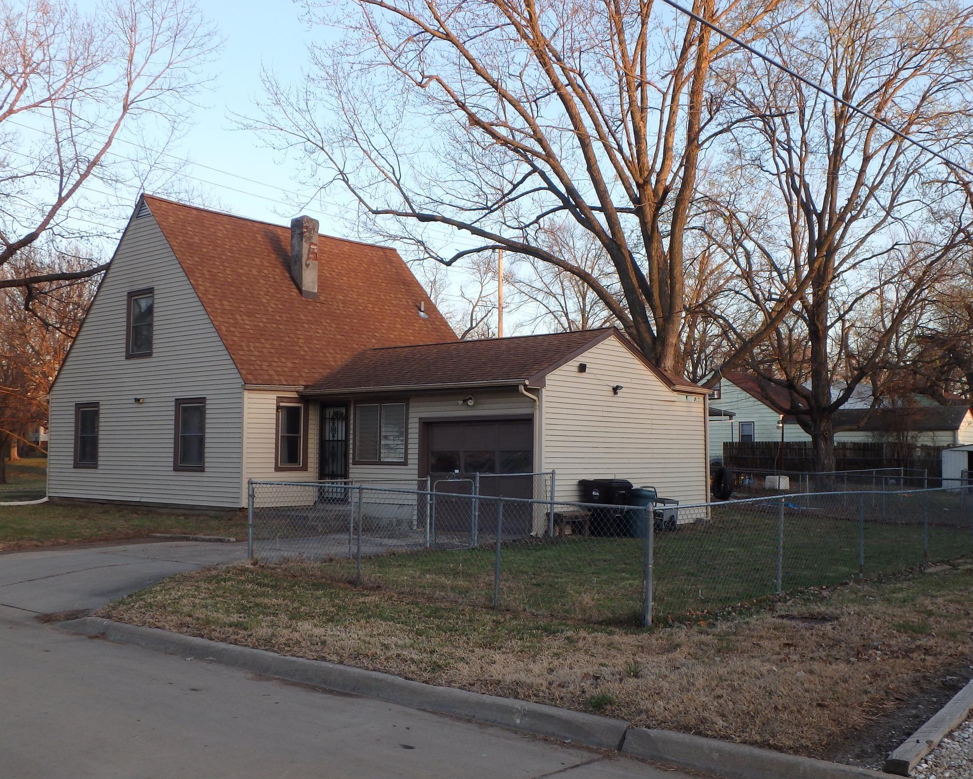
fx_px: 1037
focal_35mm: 36
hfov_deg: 50.3
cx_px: 504
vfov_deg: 41.1
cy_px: 387
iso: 125
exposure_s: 1/100
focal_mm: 6
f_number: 4.9
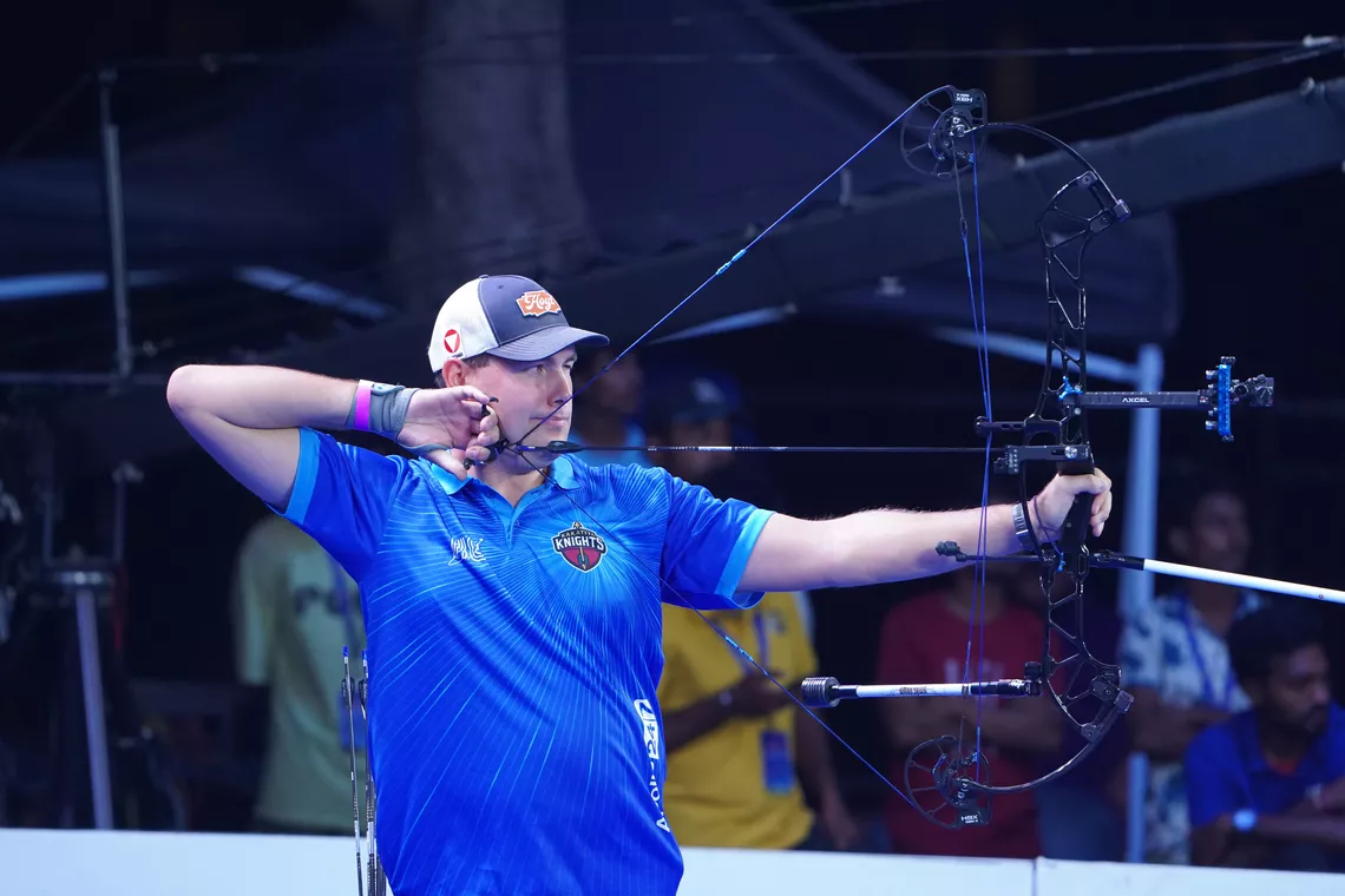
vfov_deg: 2.8
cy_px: 448
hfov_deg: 4.3
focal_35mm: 485
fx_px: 18119
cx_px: 672
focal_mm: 485
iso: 4000
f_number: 7.1
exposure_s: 1/250
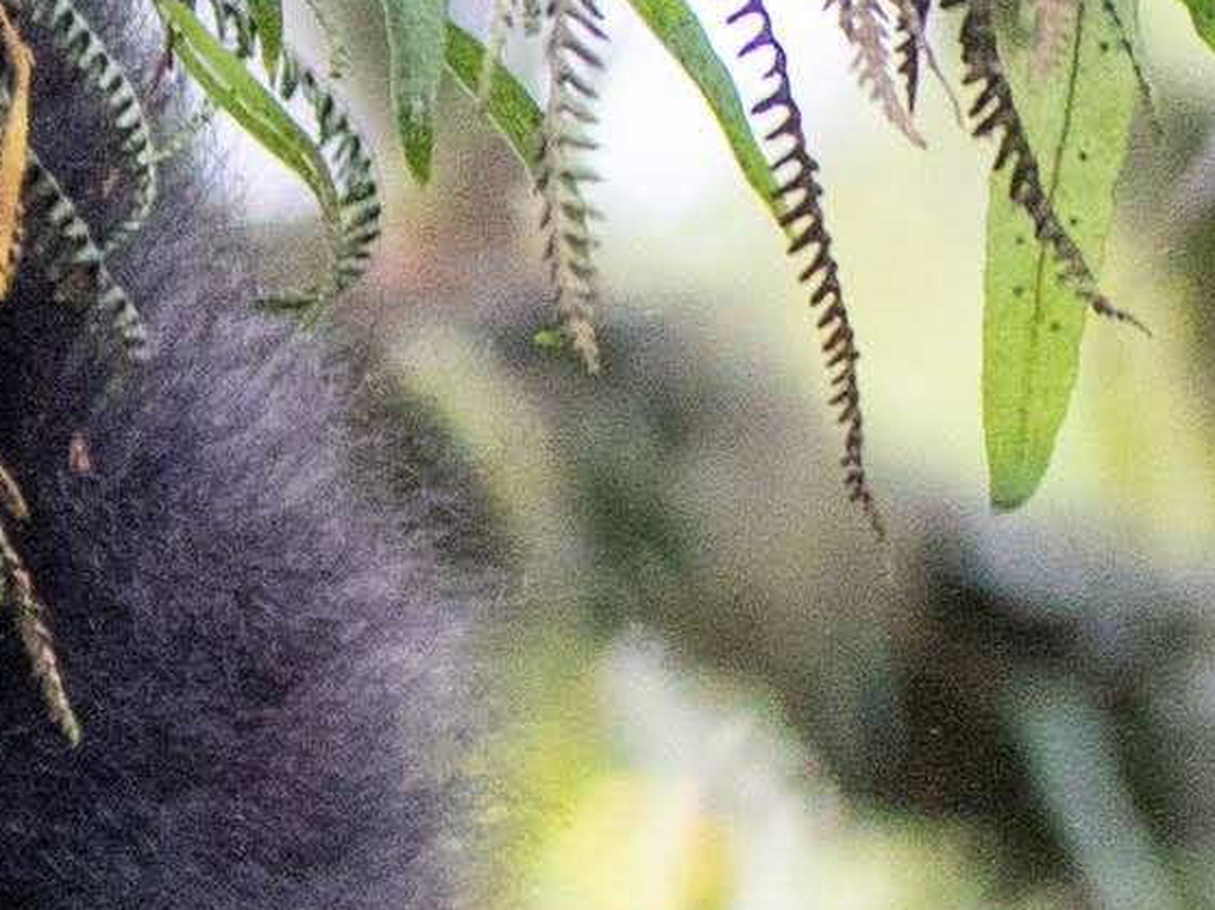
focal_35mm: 854
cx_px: -740
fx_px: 29962
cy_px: 695
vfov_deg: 1.7
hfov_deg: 2.3
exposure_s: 1/320
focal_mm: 73
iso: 1250
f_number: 2.8
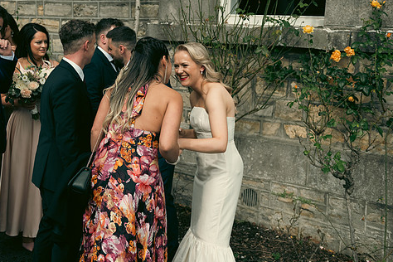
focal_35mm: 49
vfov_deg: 27.5
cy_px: 111
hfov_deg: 40.2
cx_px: 162
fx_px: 535
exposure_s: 1/2000
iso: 125
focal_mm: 40
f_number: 3.5
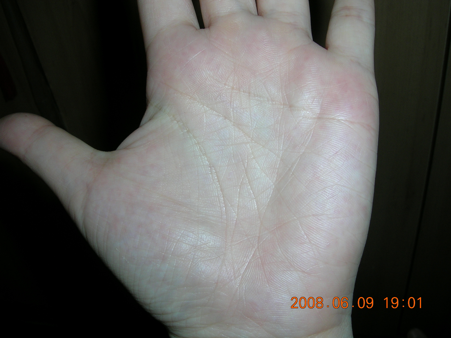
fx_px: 456
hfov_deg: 52.6
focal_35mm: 35
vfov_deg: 40.7
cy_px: 169
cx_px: 226
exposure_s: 1/60.1
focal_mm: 5.4
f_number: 4.8
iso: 50
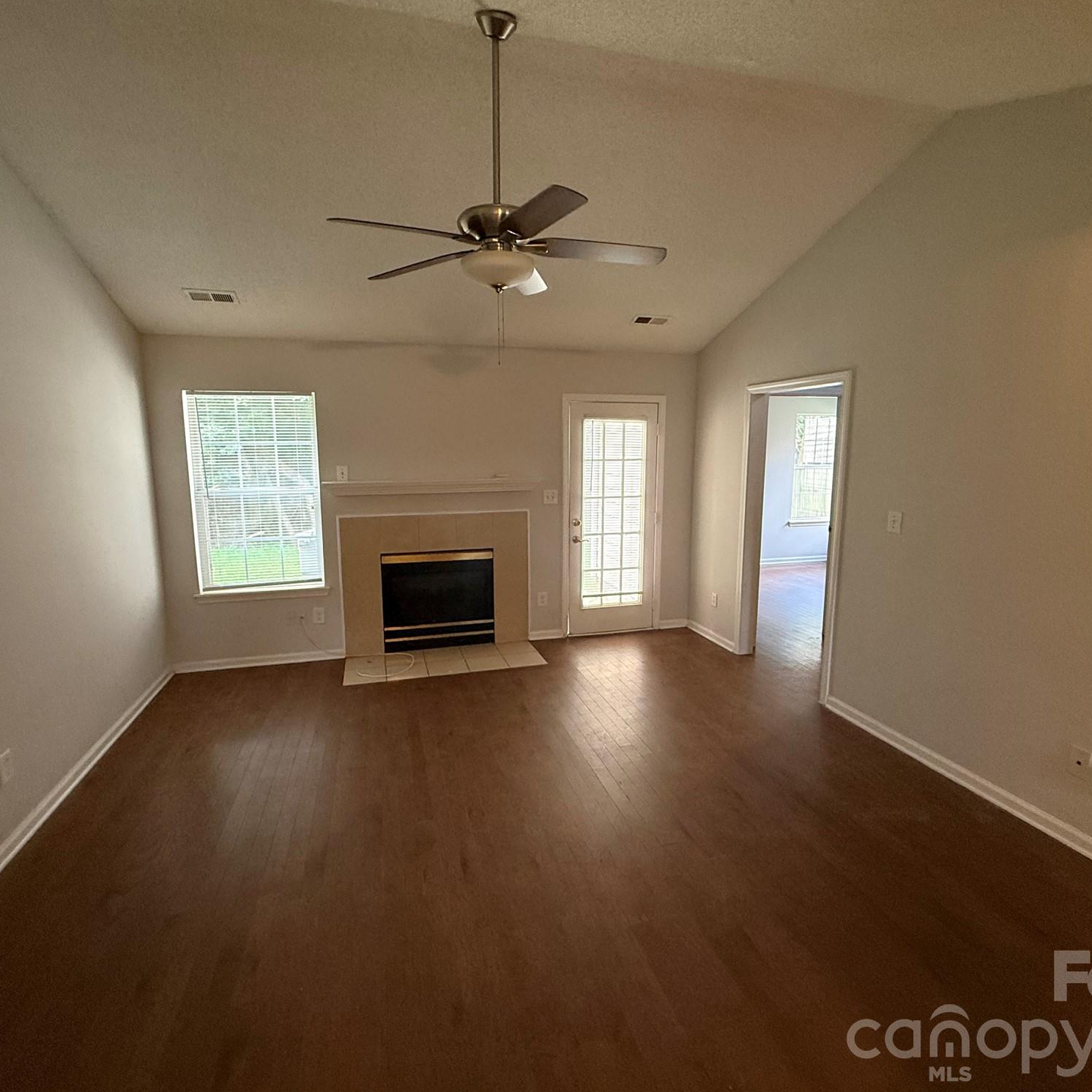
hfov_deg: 84.0
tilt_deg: -7.7
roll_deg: +0.2
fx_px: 607
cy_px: 532
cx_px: 538
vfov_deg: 84.0
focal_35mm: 17
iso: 400
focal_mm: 2.22
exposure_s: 1/60
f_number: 2.2
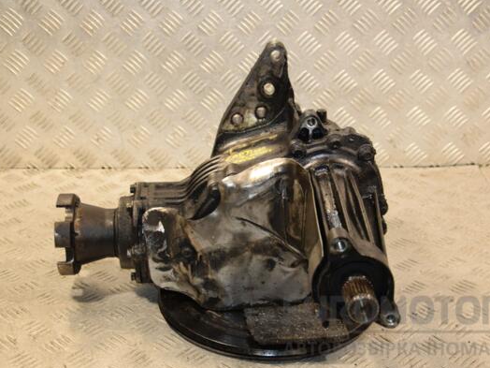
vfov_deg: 22.3
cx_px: 266
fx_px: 934
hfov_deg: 29.4
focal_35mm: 66
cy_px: 185
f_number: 4.8
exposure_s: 1/160
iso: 800
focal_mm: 40
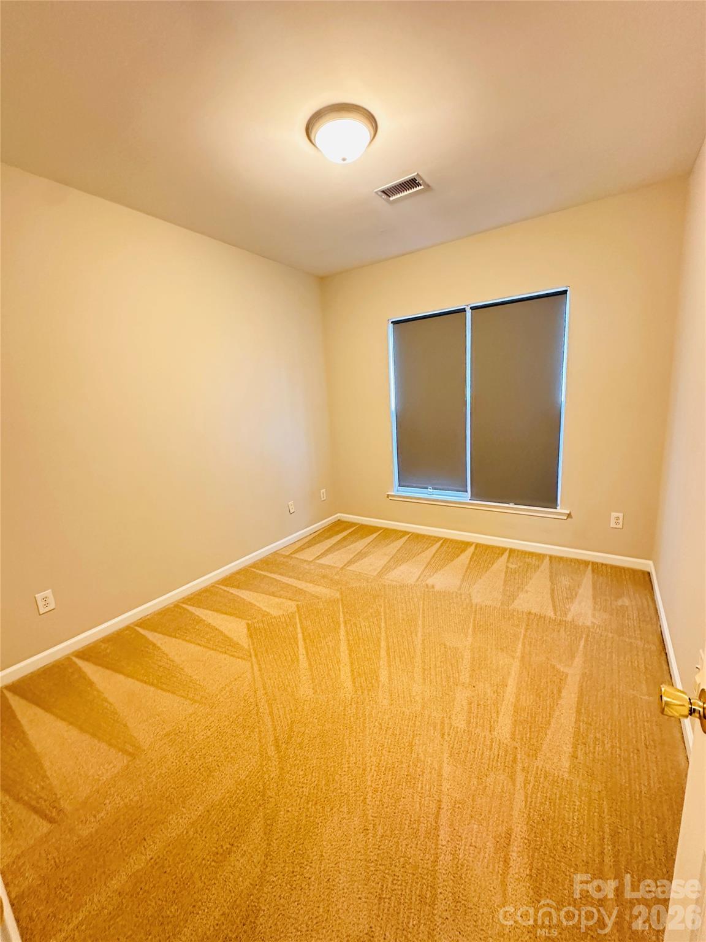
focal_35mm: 14
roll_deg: +2.5
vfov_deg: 102.1
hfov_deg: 85.7
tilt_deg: -11.0
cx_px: 353
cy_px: 471
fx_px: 381
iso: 1000
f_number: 2.2
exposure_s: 1/40
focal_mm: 2.22
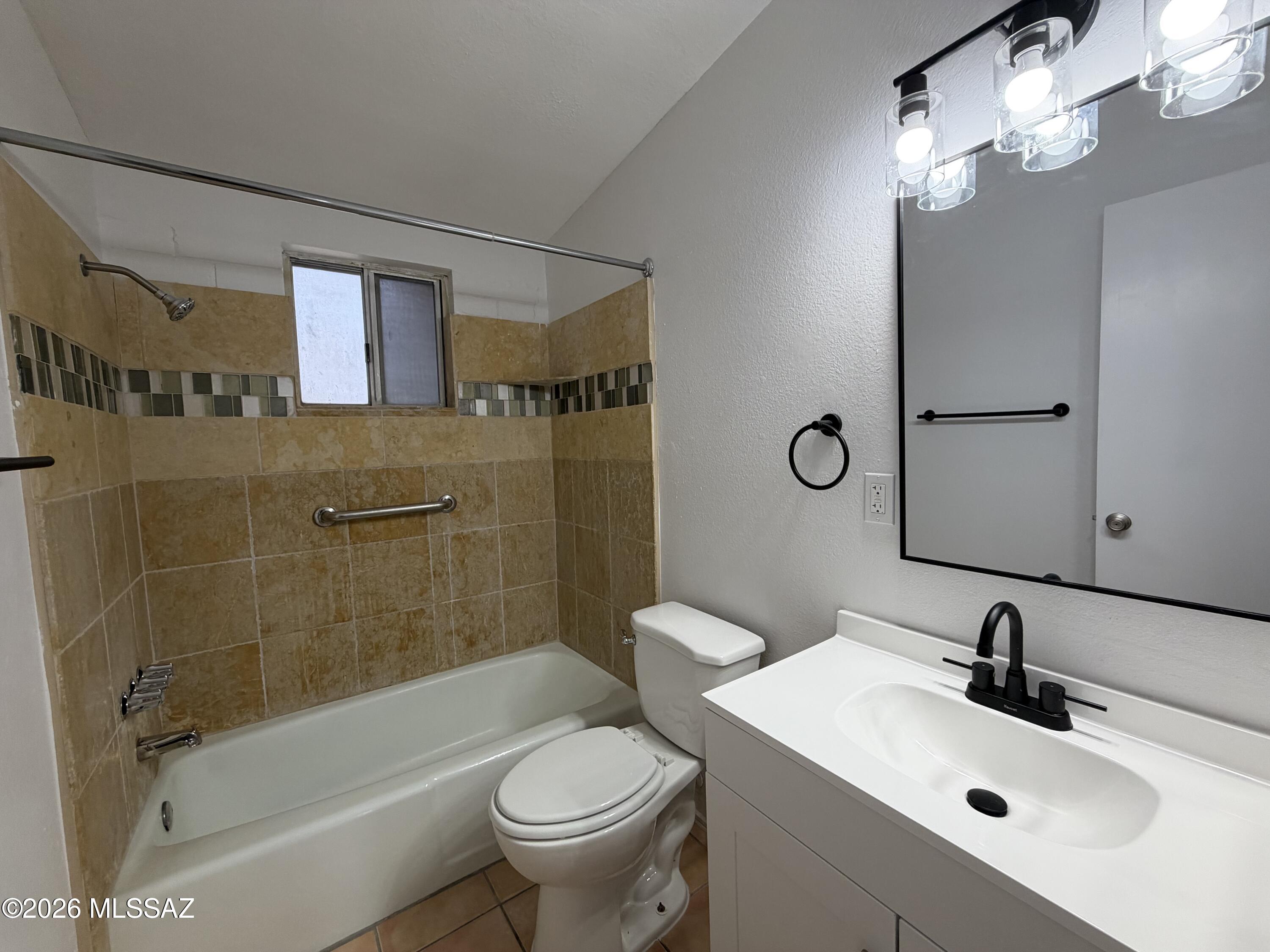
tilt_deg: -4.2
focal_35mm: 14
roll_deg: +2.7
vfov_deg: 85.7
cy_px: 476
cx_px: 635
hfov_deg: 102.1
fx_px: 514
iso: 125
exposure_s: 1/120
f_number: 2.2
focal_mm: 2.22
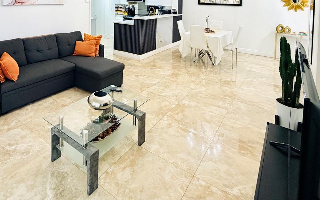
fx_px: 209
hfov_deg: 73.0
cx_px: 113
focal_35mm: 24
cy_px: 7
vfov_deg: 44.6
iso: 200
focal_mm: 2.22
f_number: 2.2
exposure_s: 1/120
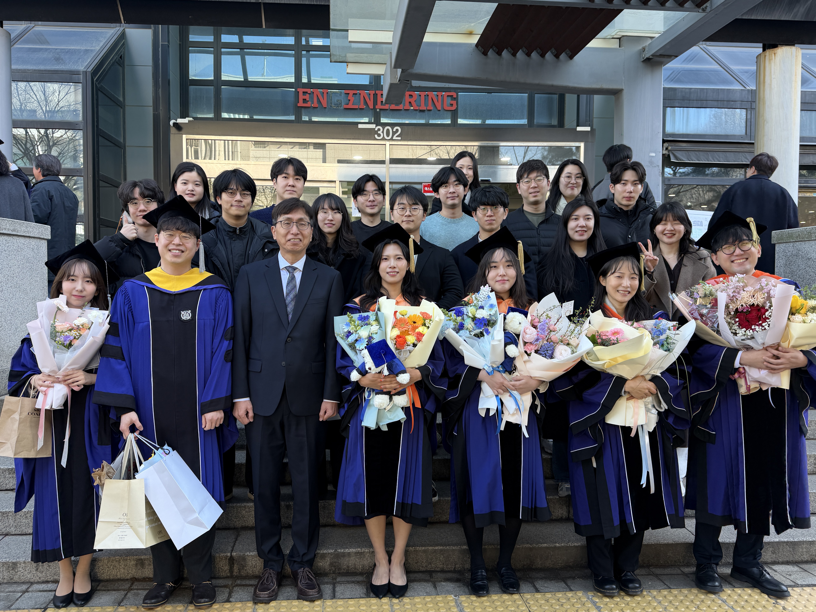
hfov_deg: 71.6
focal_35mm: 24
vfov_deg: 56.8
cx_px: 408
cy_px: 306
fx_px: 566
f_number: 1.78
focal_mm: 6.76
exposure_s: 1/145
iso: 80
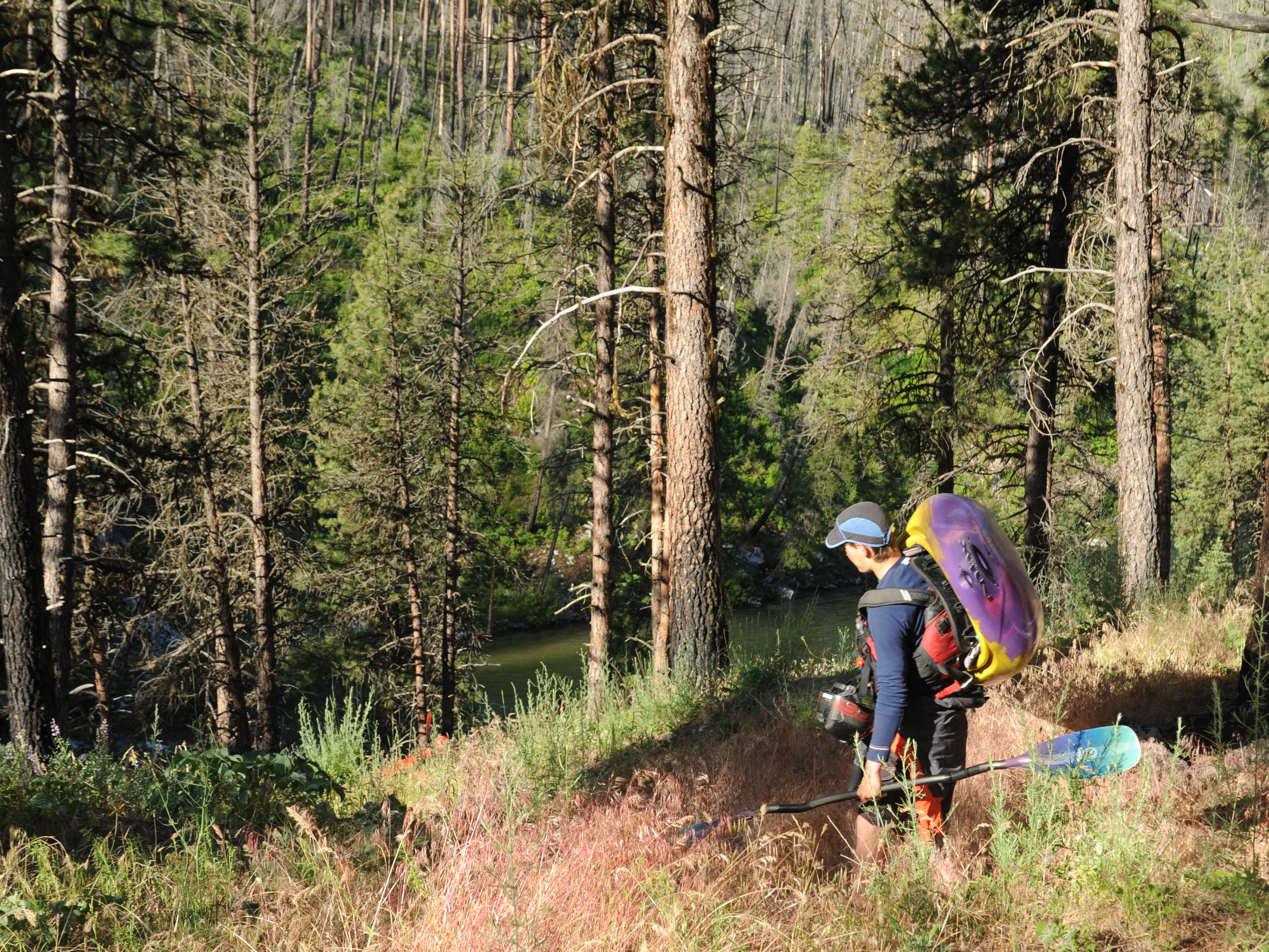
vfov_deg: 32.2
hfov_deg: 42.1
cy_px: 489
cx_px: 625
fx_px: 1650
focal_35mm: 45
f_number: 10
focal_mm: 38
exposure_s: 1/125
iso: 200
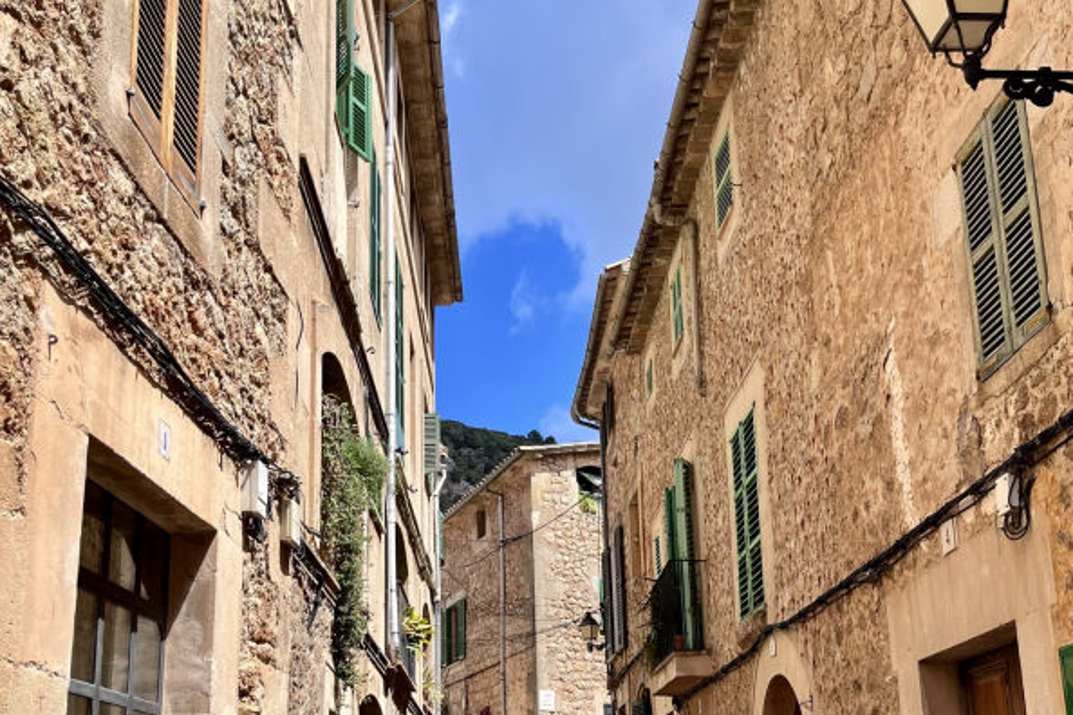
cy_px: 521
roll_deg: +2.7
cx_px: 567
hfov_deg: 47.4
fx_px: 1222
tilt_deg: +13.7
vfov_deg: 32.1
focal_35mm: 41
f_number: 1.6
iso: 50
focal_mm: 5.1
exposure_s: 1/2222
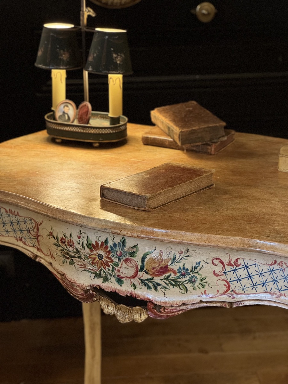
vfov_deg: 25.3
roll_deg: +0.8
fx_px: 854
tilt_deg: -19.7
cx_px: 144
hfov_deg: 19.1
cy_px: 192
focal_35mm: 77
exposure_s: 1/54
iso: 640
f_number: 2.8
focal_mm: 9
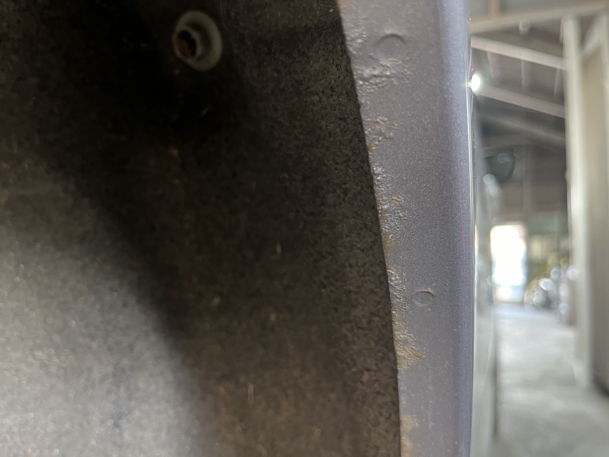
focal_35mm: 26
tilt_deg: +4.1
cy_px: 228
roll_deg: -1.1
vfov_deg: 53.1
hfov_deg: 67.3
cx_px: 304
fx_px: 457
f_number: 1.6
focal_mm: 5.1
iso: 250
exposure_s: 1/50
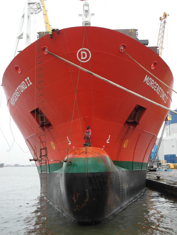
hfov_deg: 39.7
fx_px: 245
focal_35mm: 36
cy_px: 118
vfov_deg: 51.4
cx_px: 88
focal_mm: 7.8
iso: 100
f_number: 2.8
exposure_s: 1/60
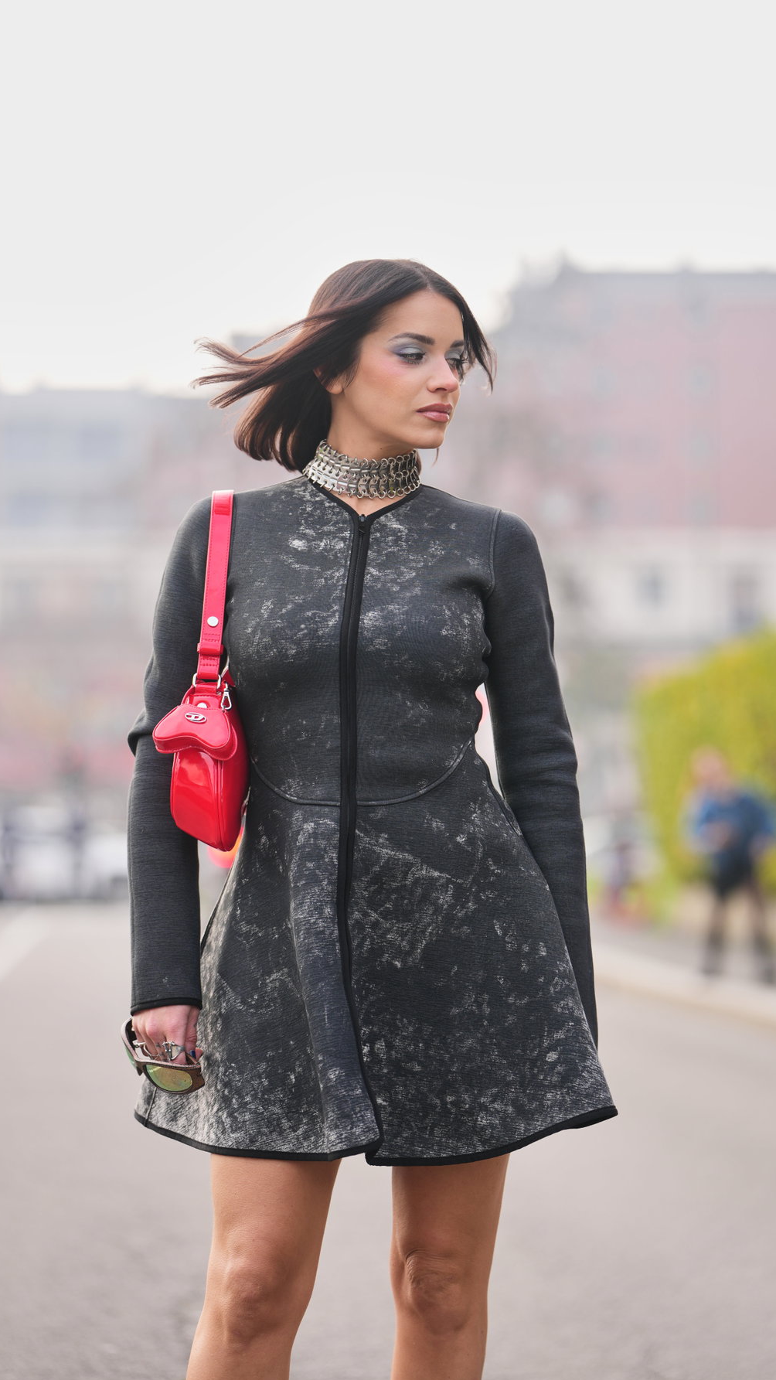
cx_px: 382
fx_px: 3439
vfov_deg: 22.7
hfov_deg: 12.9
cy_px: 694
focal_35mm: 94
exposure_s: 1/1000
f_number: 2
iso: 160
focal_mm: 89
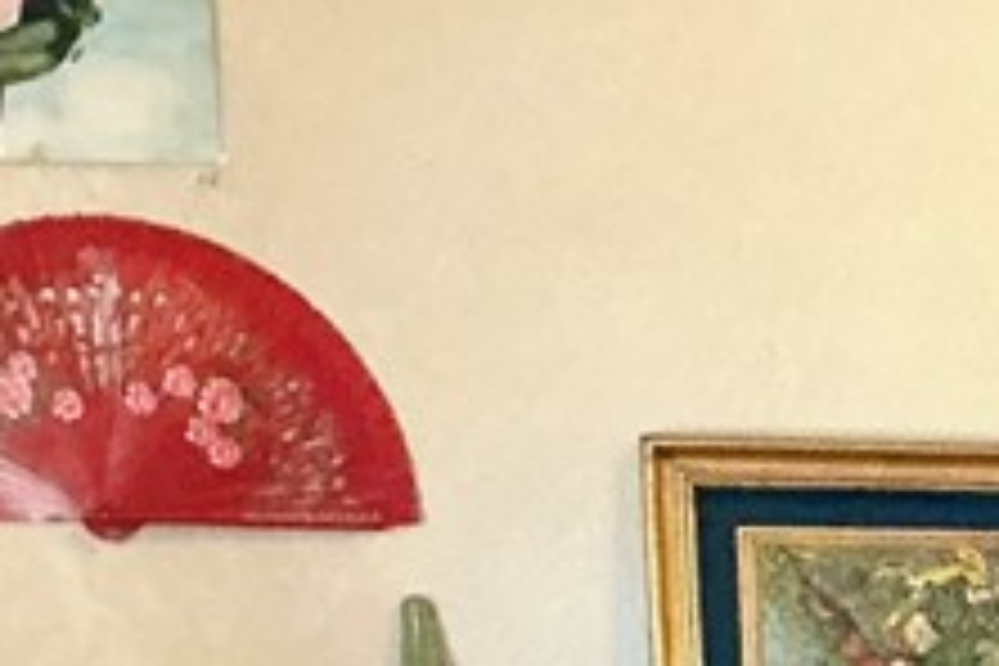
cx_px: 1908
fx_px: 3857
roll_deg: -1.2
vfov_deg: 9.3
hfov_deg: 13.1
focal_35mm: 139
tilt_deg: -13.1
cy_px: 1251
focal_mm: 3
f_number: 1.8
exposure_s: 1/60
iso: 250
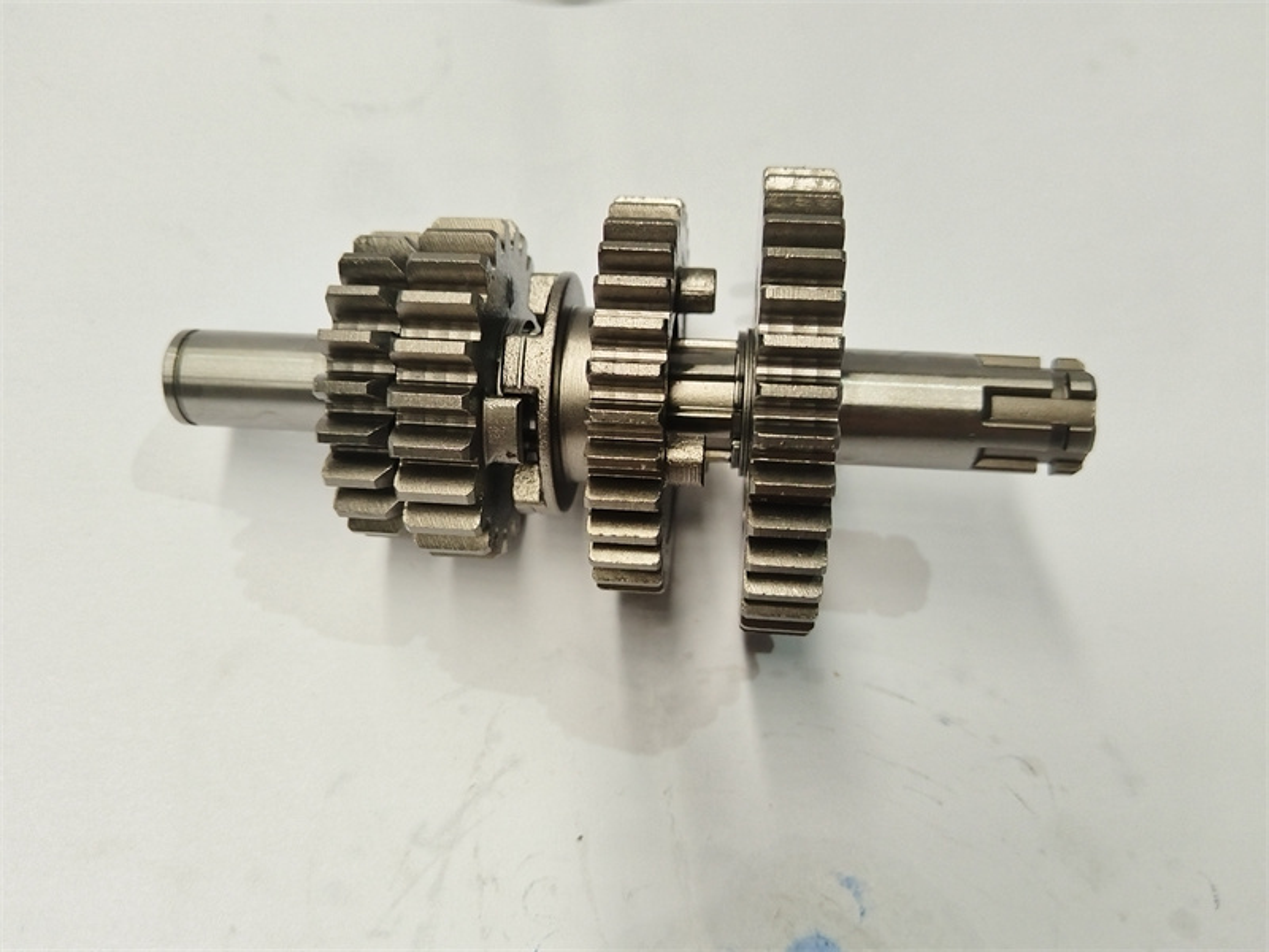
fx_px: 953
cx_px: 634
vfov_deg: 53.1
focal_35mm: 26
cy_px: 476
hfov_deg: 67.3
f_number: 1.9
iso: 2456
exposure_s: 1/100
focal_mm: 4.95
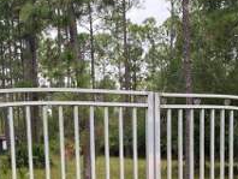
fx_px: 434
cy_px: 198
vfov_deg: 22.0
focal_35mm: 63
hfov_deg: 30.7
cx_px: 129
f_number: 1.8
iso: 32
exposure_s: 1/260
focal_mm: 4.25
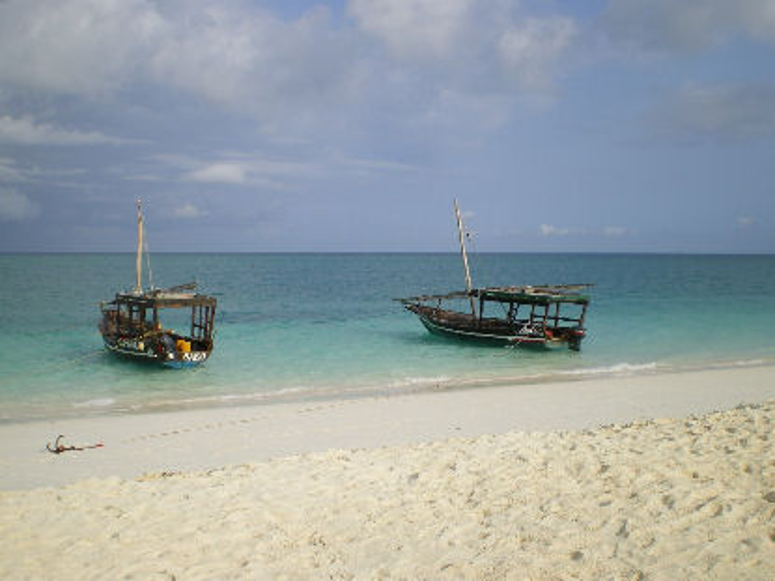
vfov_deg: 37.7
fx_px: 851
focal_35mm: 38
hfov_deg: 49.0
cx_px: 388
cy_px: 290
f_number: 4.6
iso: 64
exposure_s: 1/500
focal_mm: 6.3
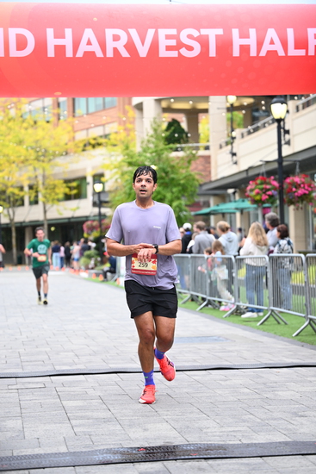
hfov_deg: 17.3
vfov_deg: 25.7
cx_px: 158
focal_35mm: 79
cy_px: 237
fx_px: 1039
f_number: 2.8
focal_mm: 79
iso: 1250
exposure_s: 1/1600
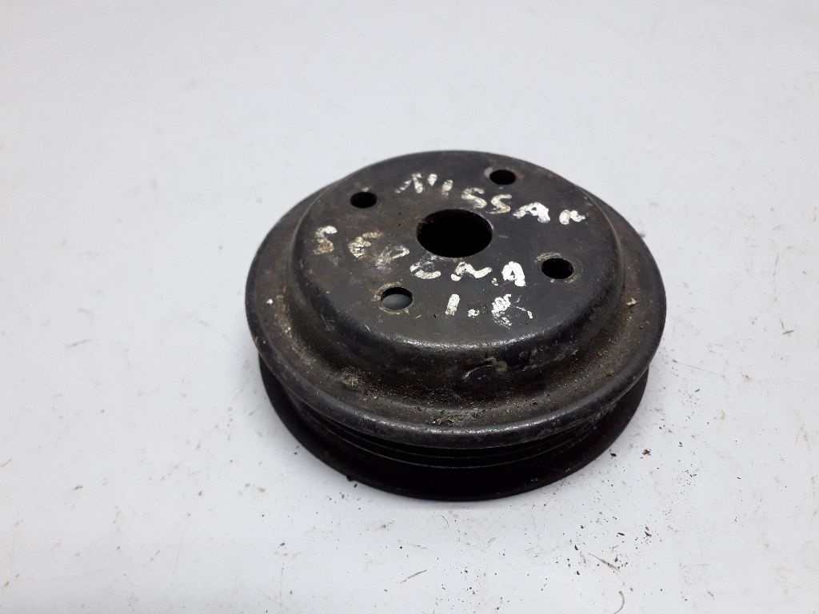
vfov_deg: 51.4
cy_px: 307
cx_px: 410
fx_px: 639
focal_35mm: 27
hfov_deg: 65.3
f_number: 1.9
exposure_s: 1/25
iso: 160
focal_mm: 3.6
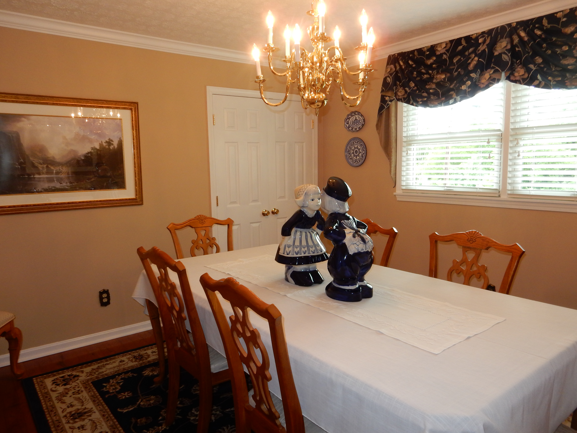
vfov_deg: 54.9
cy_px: 216
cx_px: 288
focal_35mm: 25
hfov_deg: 69.4
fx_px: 417
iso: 160
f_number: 3.7
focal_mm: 4.5
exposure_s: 1/30
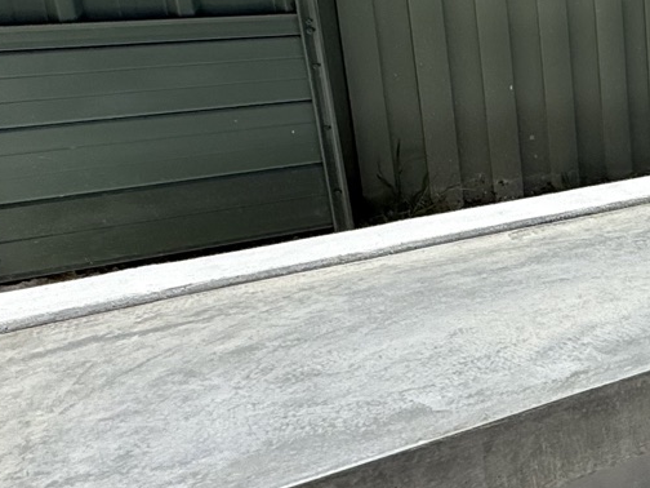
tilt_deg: -15.9
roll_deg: -0.4
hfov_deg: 29.6
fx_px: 939
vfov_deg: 29.0
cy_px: 186
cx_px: 873
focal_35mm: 50
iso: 50
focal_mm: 2.22
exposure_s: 1/3460
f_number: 2.2
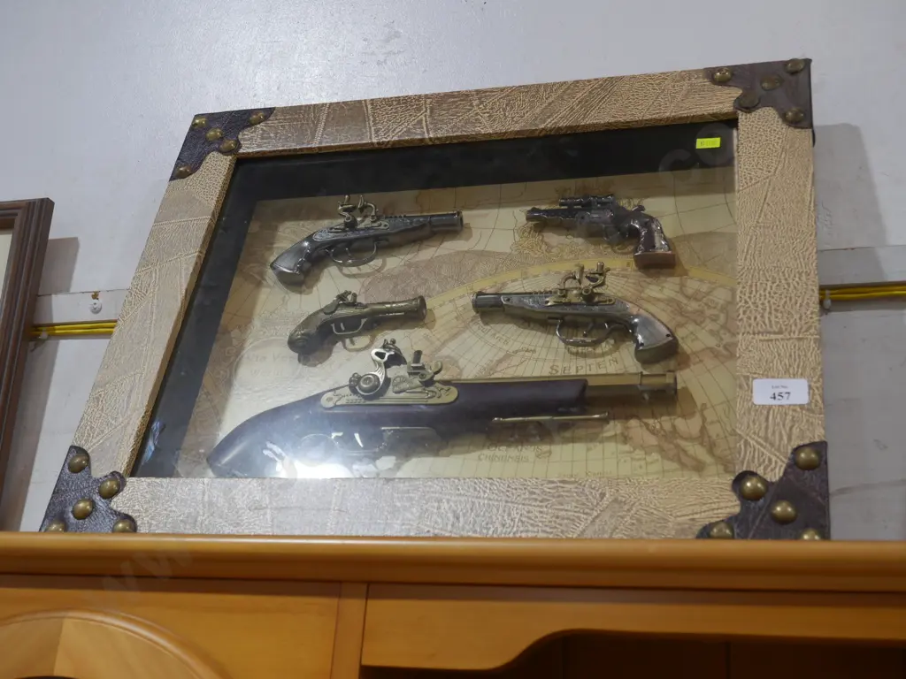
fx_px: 1256
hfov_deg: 39.7
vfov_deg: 30.3
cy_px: 340
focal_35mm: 48
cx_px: 453
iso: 1000
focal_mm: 24
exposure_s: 1/60
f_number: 5.2
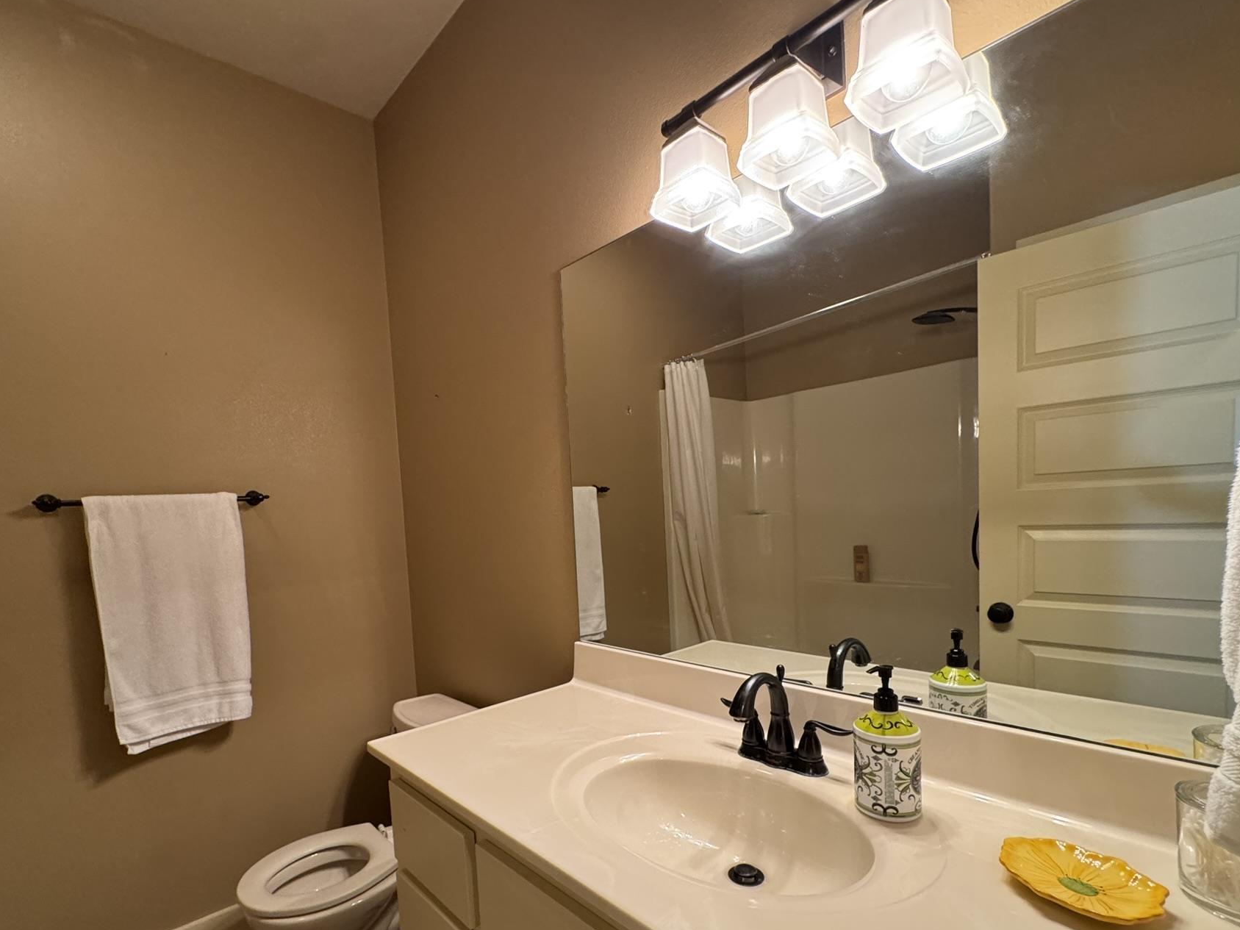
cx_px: 575
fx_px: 609
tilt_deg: -3.6
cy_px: 557
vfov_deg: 73.9
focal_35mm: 17
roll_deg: +3.0
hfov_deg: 90.9
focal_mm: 2.22
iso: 400
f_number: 2.2
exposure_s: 1/60
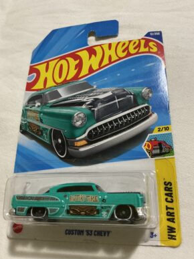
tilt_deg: -58.5
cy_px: 130
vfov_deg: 60.0
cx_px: 95
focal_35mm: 30
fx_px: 224
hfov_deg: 46.8
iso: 320
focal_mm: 3
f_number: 1.8
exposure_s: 1/30
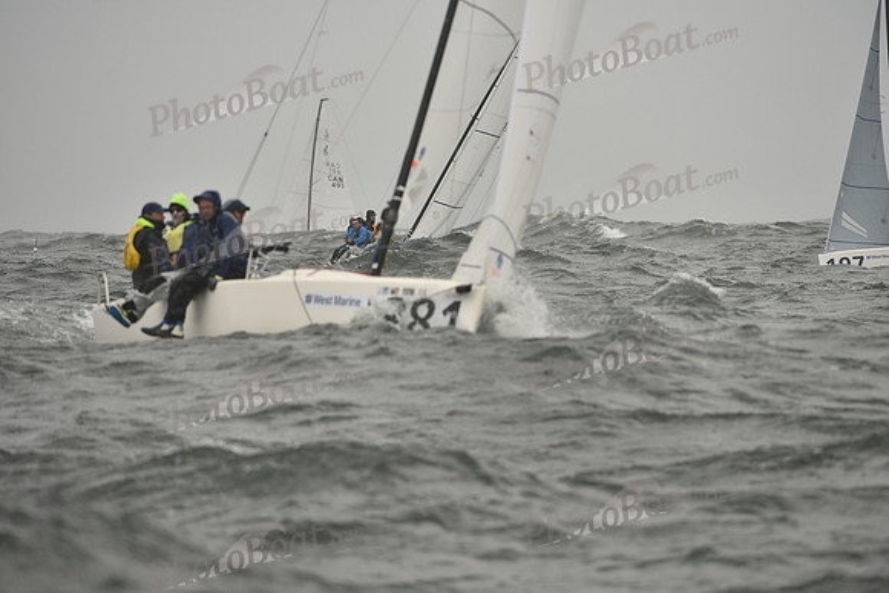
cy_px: 296
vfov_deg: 3.6
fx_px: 9386
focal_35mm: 380
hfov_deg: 5.4
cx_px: 444
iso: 400
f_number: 5.6
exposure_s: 1/1000
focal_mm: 380
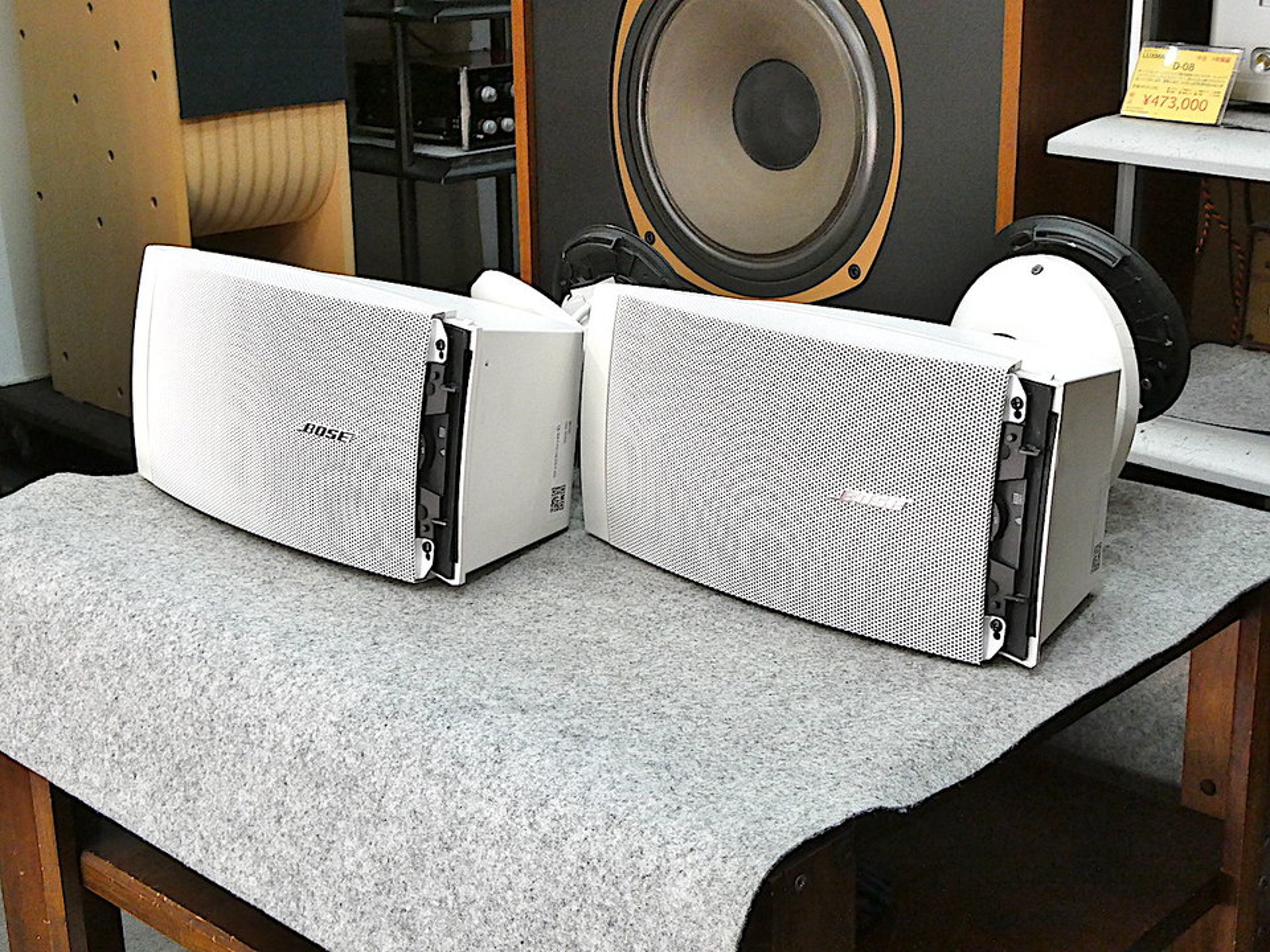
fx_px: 1834
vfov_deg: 29.1
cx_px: 635
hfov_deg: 38.2
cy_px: 476
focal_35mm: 50
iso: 400
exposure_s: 1/60
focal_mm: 9
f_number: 5
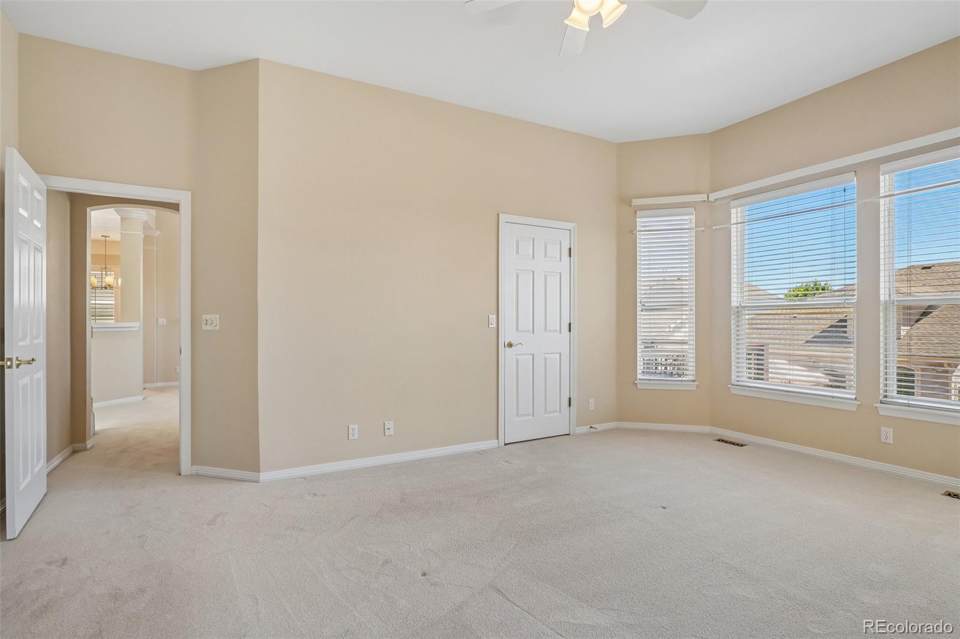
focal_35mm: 16
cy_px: 320
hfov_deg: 95.0
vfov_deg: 72.0
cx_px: 480
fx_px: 440
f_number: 8
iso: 125
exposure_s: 1/30
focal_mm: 11
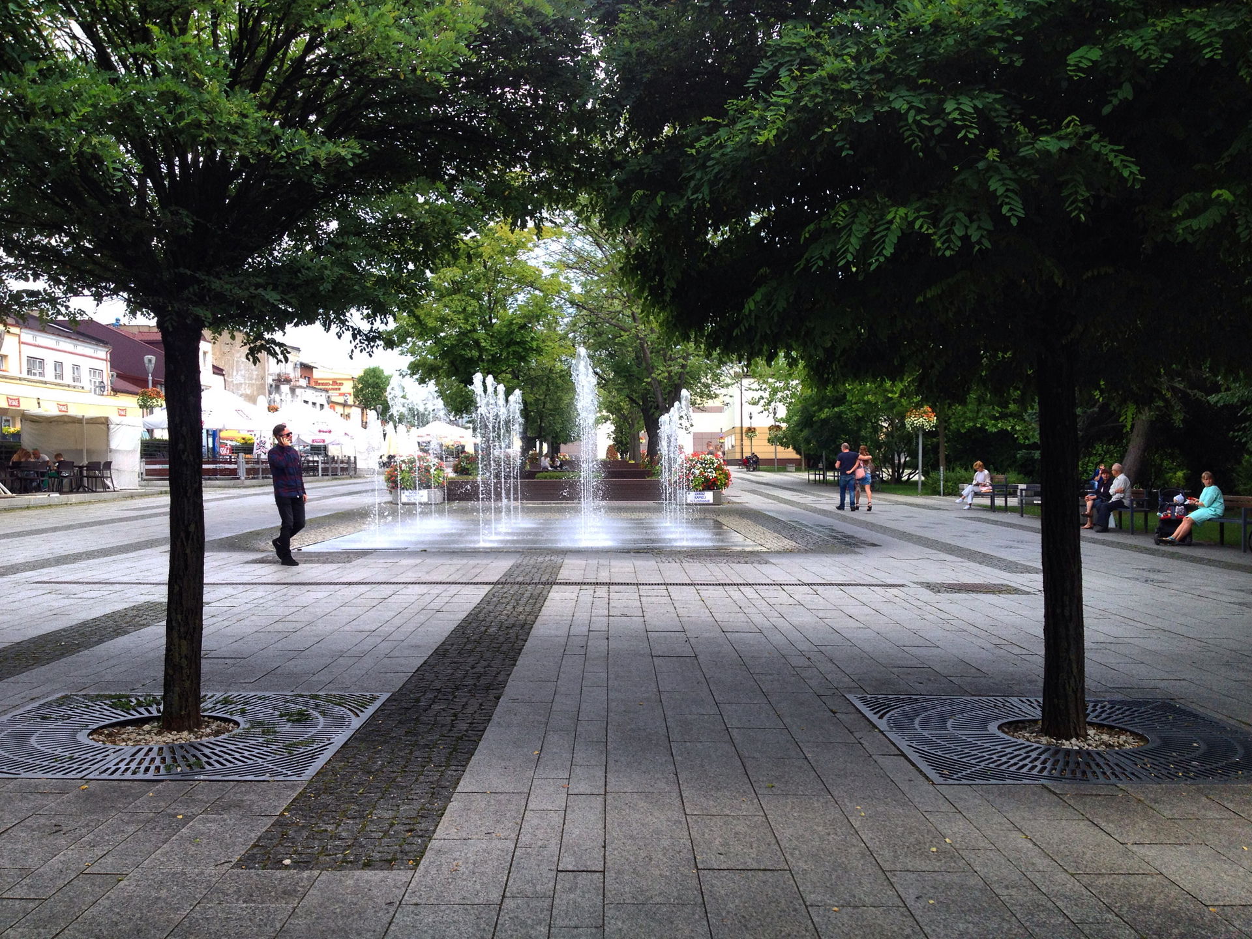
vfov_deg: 40.7
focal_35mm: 35
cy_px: 470
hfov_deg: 52.6
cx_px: 626
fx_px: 1266
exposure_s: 1/587
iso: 50
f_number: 2.4
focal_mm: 4.28
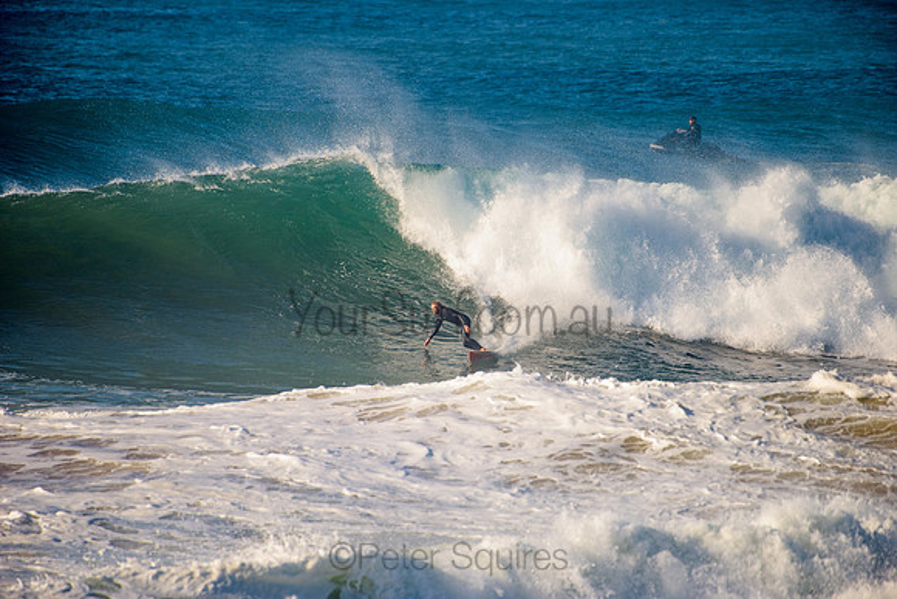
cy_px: 300
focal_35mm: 500
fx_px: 12461
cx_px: 448
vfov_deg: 2.8
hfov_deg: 4.1
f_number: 5.6
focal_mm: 500
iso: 160
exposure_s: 1/1600
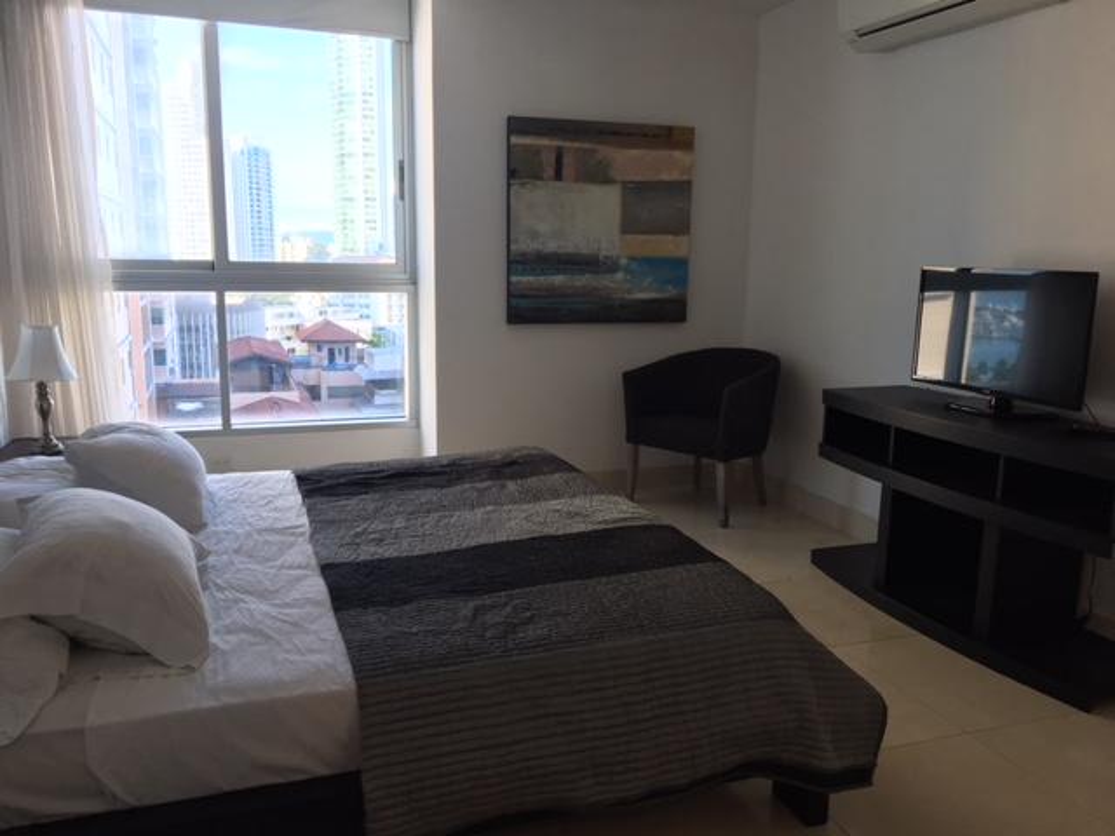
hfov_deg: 61.7
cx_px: 558
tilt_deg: -10.0
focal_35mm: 29
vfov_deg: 48.2
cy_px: 418
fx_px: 934
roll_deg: -2.2
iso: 40
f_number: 2.2
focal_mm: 4.15
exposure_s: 1/120
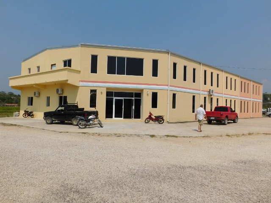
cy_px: 102
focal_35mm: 23
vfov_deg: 58.9
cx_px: 136
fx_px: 180
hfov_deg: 73.9
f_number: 6
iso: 125
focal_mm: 4
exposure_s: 1/1000
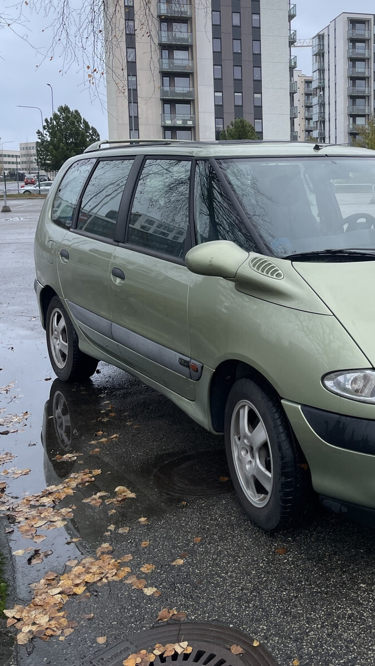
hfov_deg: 30.0
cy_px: 244
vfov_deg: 52.1
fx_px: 672
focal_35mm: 38
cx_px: 330
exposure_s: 1/156
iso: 32
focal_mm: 4.2
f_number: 1.6
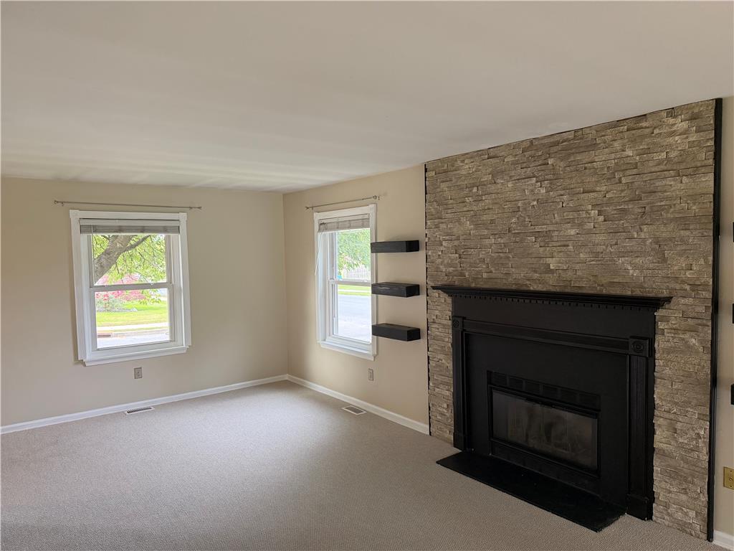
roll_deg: +0.5
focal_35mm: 24
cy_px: 276
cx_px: 367
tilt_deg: -3.2
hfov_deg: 71.6
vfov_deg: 56.8
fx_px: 509
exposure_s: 1/120
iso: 320
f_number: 1.78
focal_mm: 6.76
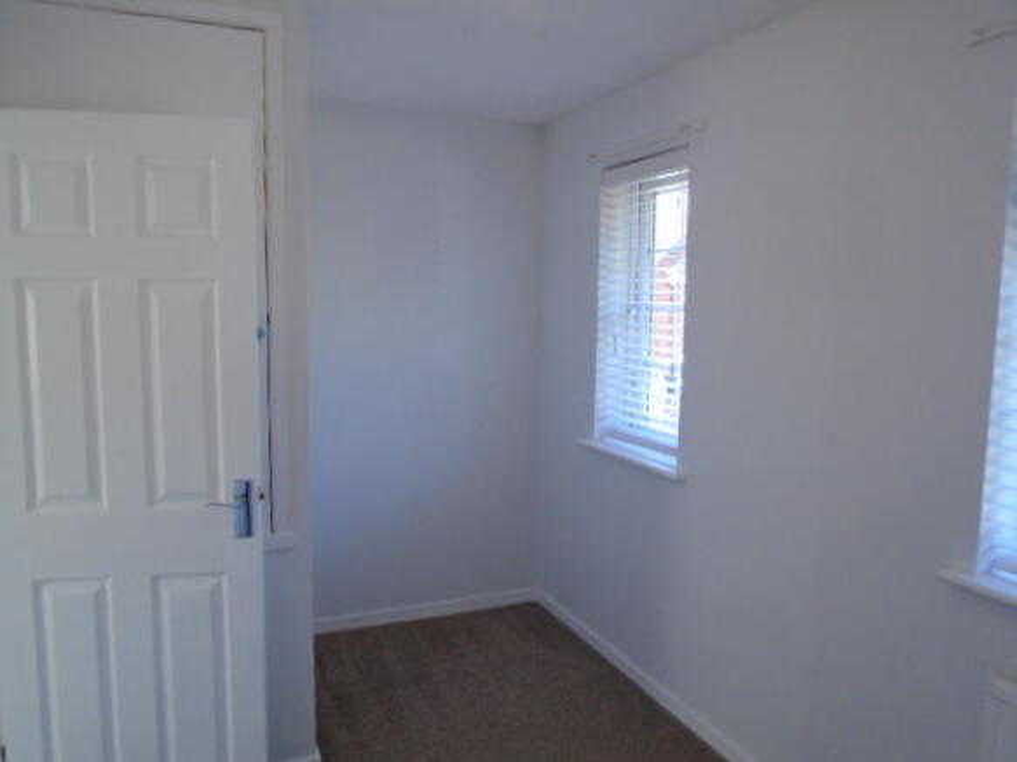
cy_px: 381
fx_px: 764
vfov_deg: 53.0
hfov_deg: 67.3
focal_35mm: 26
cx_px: 508
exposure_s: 1/60
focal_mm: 4.6
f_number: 3.2
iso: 200
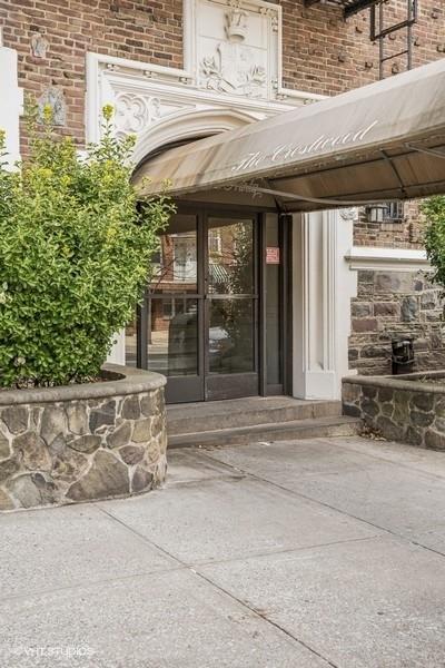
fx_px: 742
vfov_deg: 48.5
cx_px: 222
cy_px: 334
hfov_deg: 33.4
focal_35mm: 40
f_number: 8
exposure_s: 1/40
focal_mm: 40
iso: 100
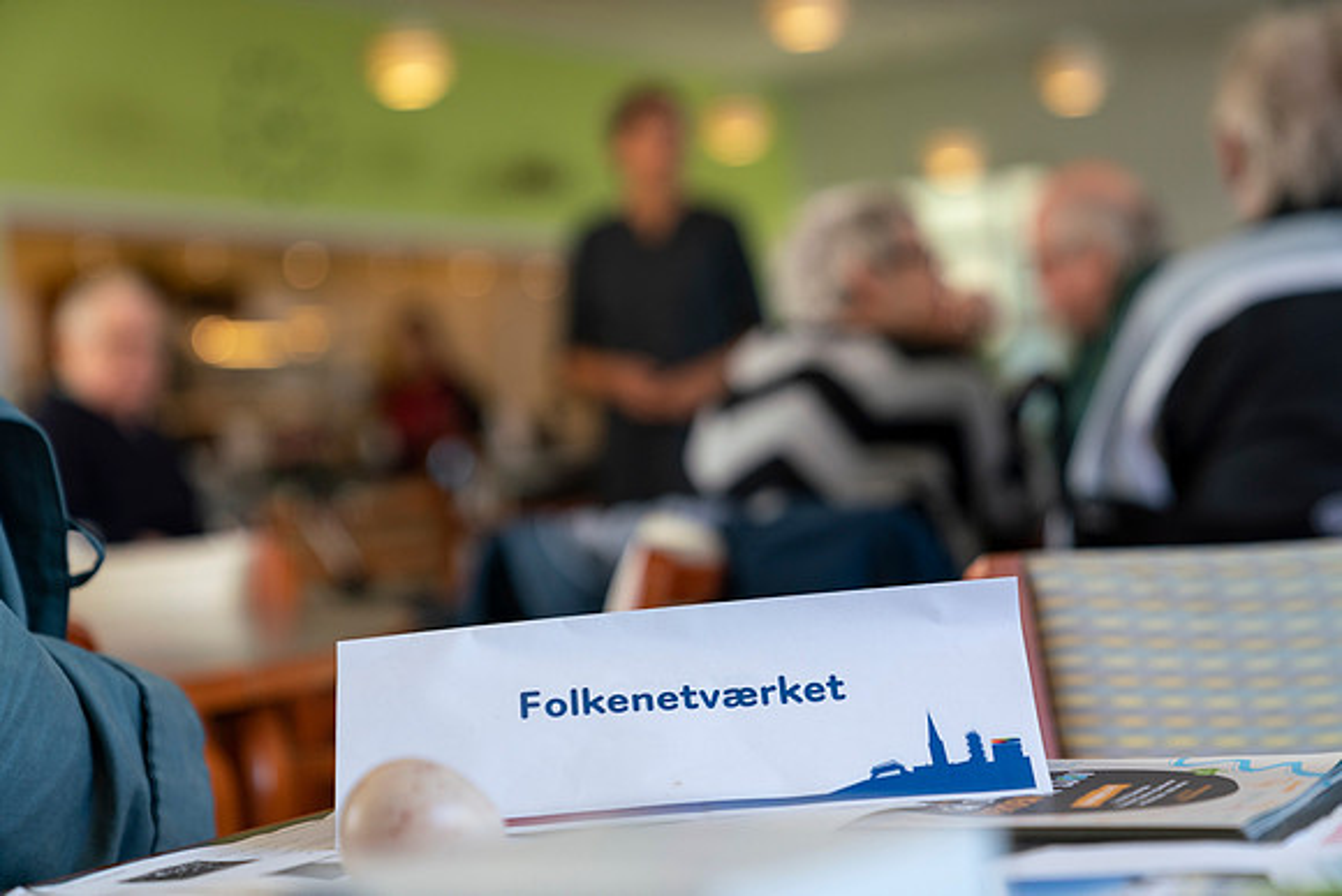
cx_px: 671
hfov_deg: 28.8
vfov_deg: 19.5
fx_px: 2610
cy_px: 448
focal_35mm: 70
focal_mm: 70
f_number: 2.8
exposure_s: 1/250
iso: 640
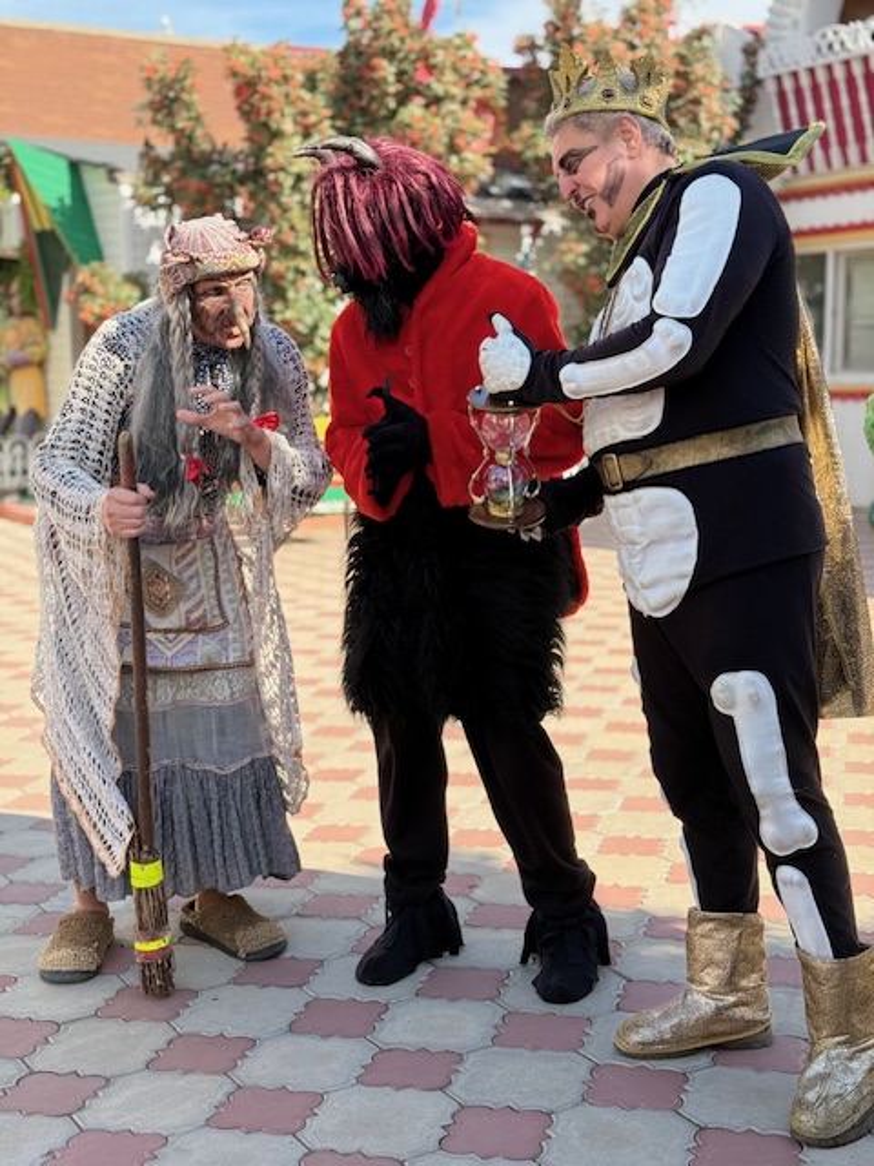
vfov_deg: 39.7
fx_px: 1616
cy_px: 583
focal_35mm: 48
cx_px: 437
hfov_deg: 30.3
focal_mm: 6.76
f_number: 1.78
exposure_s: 1/1167
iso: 100
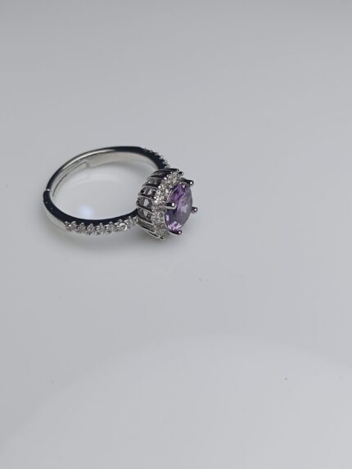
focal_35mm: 36
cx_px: 176
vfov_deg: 51.3
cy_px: 234
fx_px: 488
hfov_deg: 39.7
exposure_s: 1/545
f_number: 1.8
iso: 50
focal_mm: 3.98
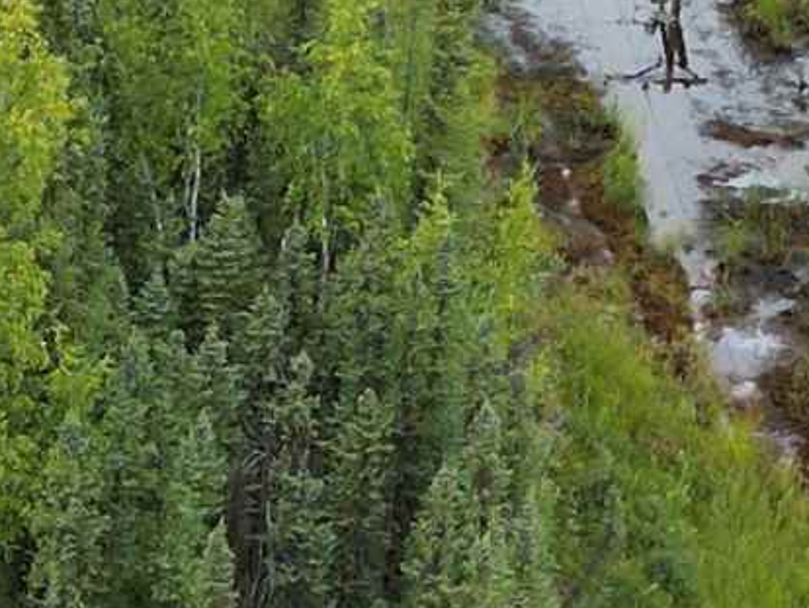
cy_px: 1095
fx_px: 4162
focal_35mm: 178
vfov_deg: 8.1
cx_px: 10
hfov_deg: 11.0
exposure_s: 1/640
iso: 100
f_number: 1.7
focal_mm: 6.72
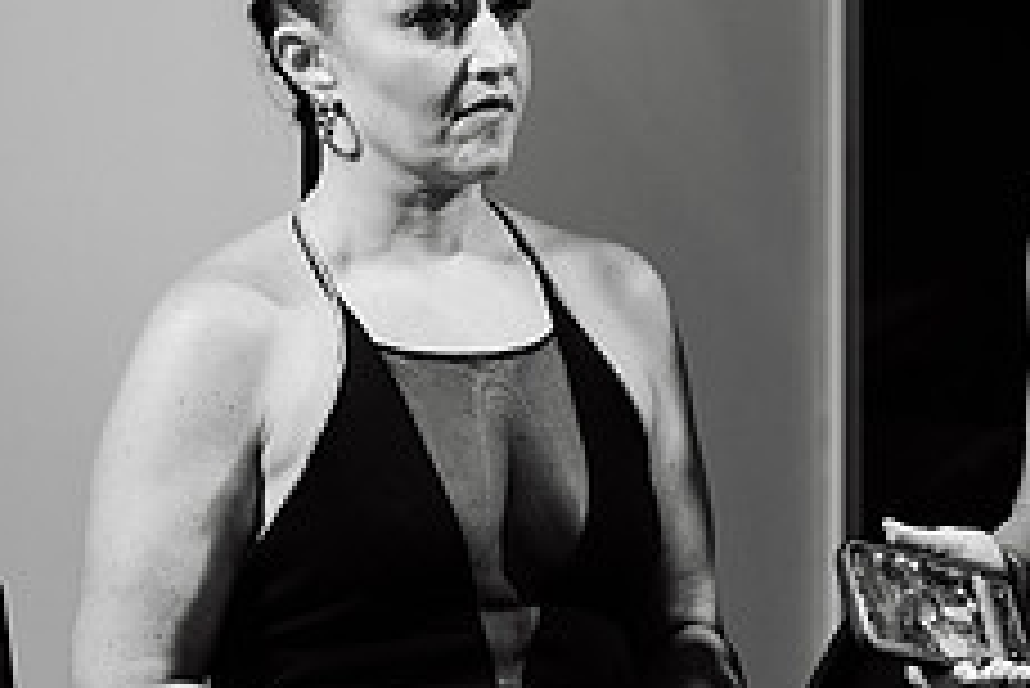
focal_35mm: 354
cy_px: 106
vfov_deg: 3.9
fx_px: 10134
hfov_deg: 5.8
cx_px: 1156
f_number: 3.5
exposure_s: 1/200
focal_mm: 140
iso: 1250
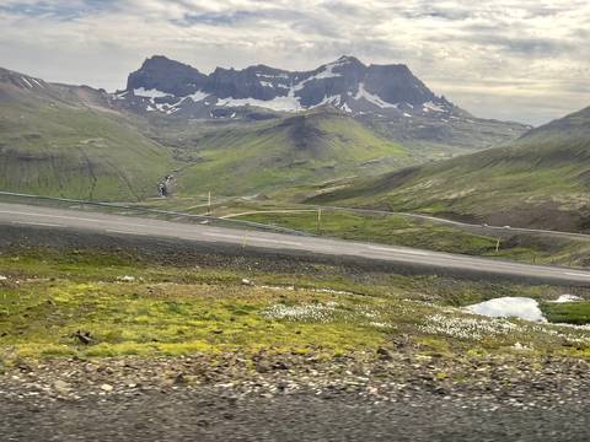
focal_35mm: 29
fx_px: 494
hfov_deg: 61.7
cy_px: 221
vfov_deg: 48.2
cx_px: 295
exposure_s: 1/120
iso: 25
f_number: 1.8
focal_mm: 3
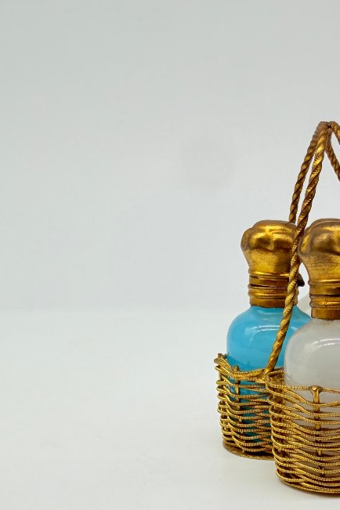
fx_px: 652
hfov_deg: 27.8
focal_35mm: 46
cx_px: 326
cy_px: 323
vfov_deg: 42.4
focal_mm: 2.22
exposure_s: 1/507
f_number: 2.2
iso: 40
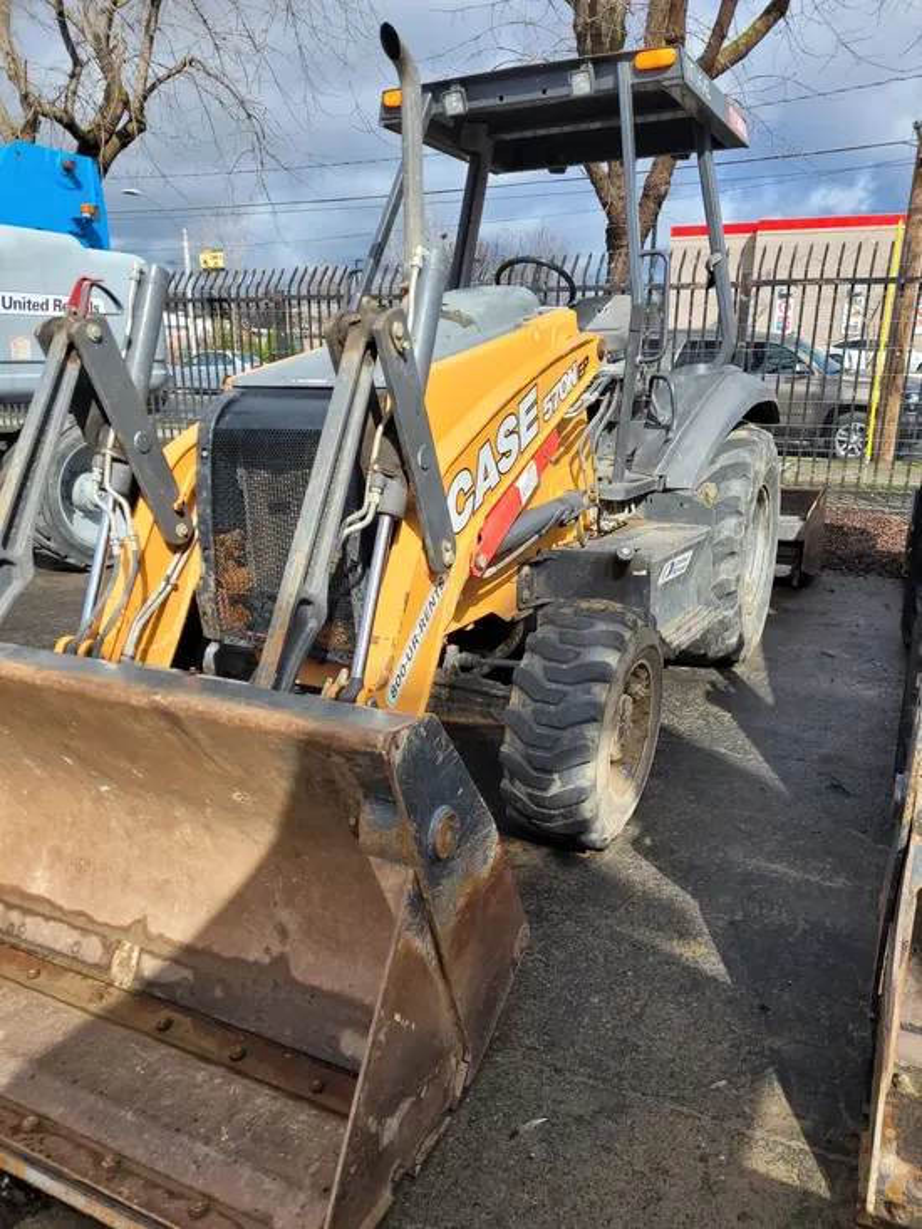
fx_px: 923
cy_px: 614
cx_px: 461
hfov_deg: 53.1
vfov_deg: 67.3
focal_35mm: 26
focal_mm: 5.4
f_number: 1.8
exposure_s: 1/1571
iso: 40
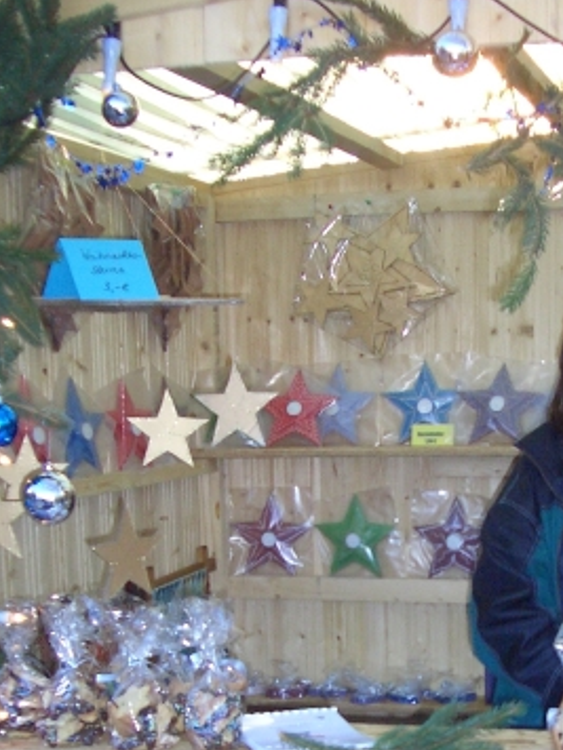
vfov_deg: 29.9
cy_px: 611
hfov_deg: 23.0
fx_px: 1366
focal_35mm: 63
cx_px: 447
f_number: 2.6
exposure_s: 1/500
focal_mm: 5.8
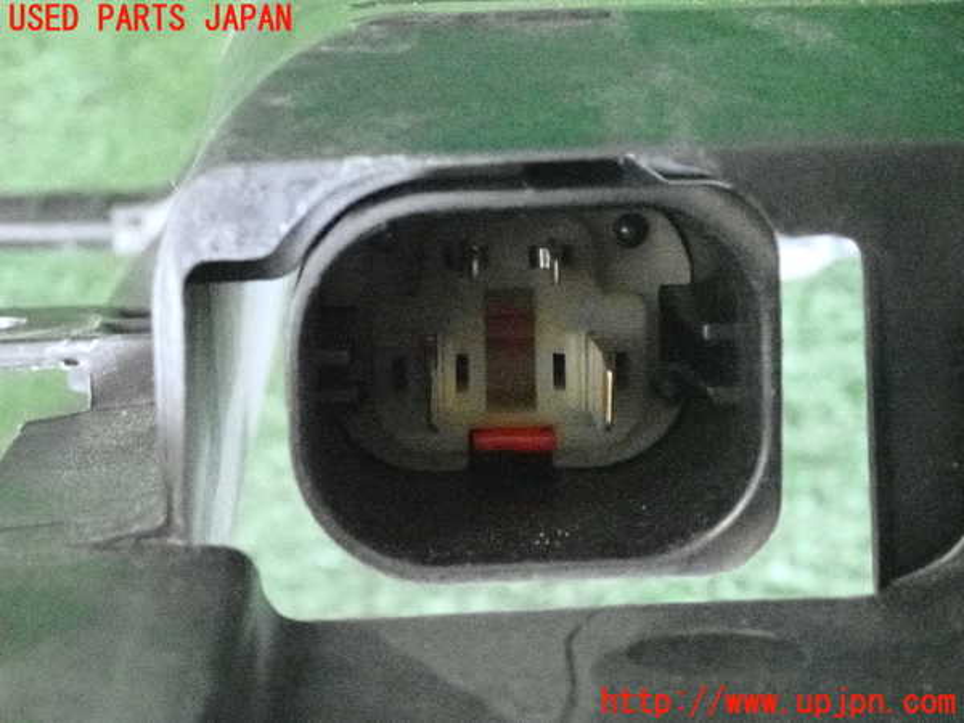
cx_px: 482
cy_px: 362
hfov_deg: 22.3
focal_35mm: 88
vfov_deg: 16.8
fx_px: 2451
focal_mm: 15.66
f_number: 4.5
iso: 12800
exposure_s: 1/100
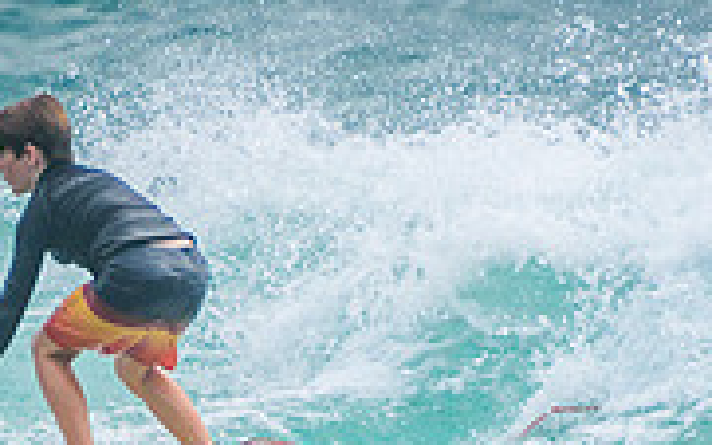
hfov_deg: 1.1
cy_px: 498
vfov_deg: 0.7
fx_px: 38021
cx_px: 248
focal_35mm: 1960
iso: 320
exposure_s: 1/2000
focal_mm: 400
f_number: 5.6
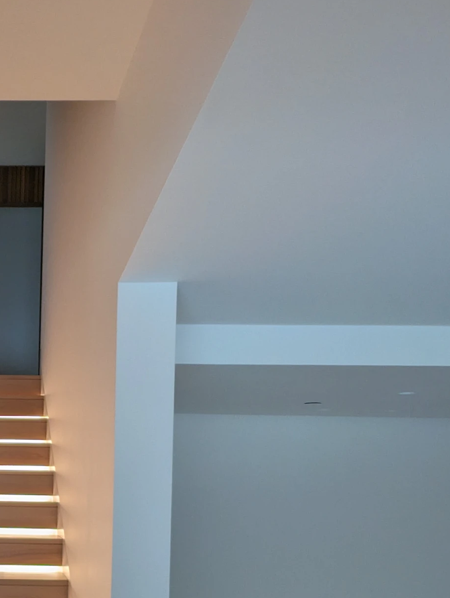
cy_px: 506
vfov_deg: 45.6
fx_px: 657
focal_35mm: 38
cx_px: -42
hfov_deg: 33.2
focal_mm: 2.23
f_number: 1.95
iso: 57
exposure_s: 1/65.4
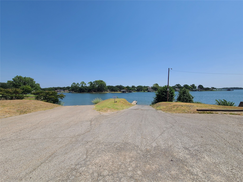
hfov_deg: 106.2
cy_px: 91
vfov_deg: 89.9
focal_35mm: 13
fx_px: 91
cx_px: 122
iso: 64
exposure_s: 1/2657
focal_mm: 2.2
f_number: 2.2
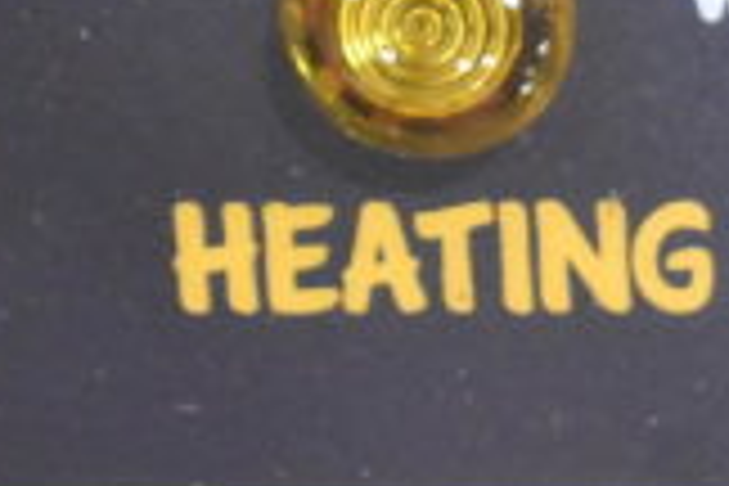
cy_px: -299
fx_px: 6275
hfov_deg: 6.5
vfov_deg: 4.4
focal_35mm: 310
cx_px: 1310
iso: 6400
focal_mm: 55
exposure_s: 1/160
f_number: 7.1
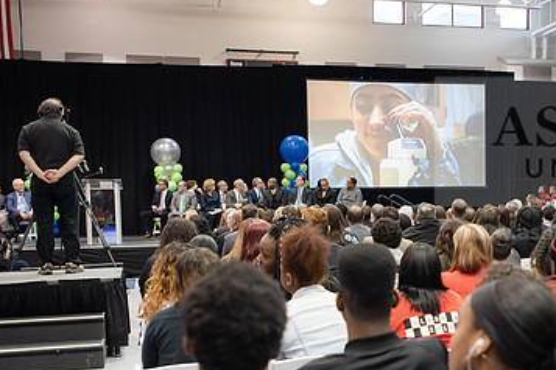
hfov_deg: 37.6
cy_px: 265
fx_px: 803
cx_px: 388
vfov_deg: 25.8
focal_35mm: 52
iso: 3200
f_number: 3.2
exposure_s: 1/200
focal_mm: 32
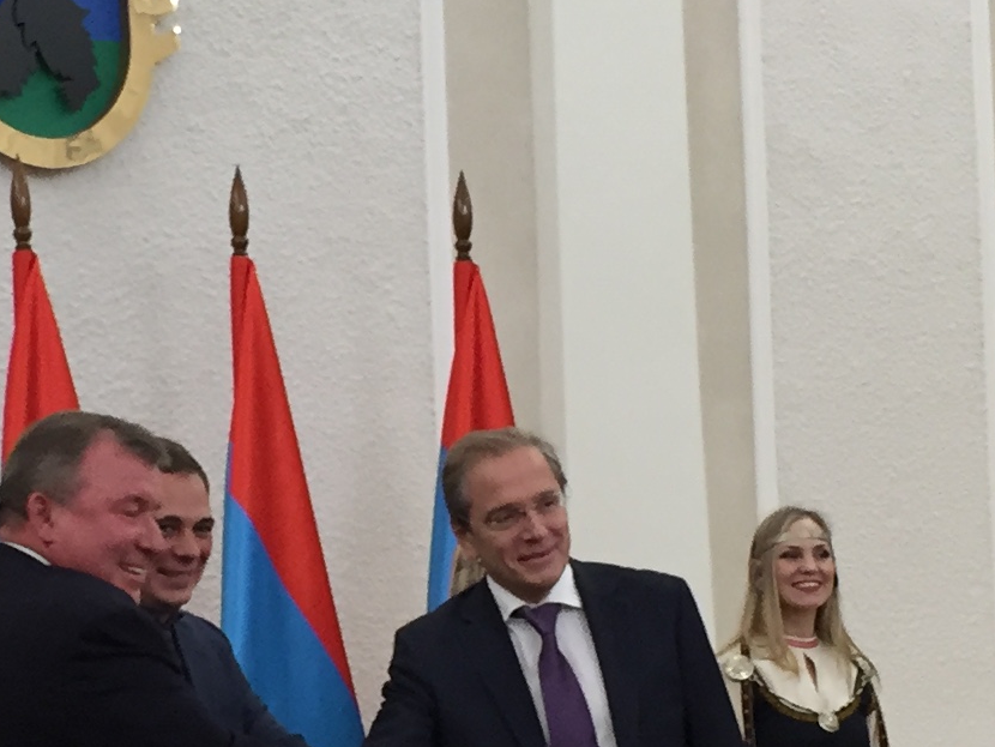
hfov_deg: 17.1
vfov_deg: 13.0
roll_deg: +1.3
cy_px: 494
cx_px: 181
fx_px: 3278
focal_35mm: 114
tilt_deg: +1.2
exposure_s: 1/33
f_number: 2.2
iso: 50
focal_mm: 4.15
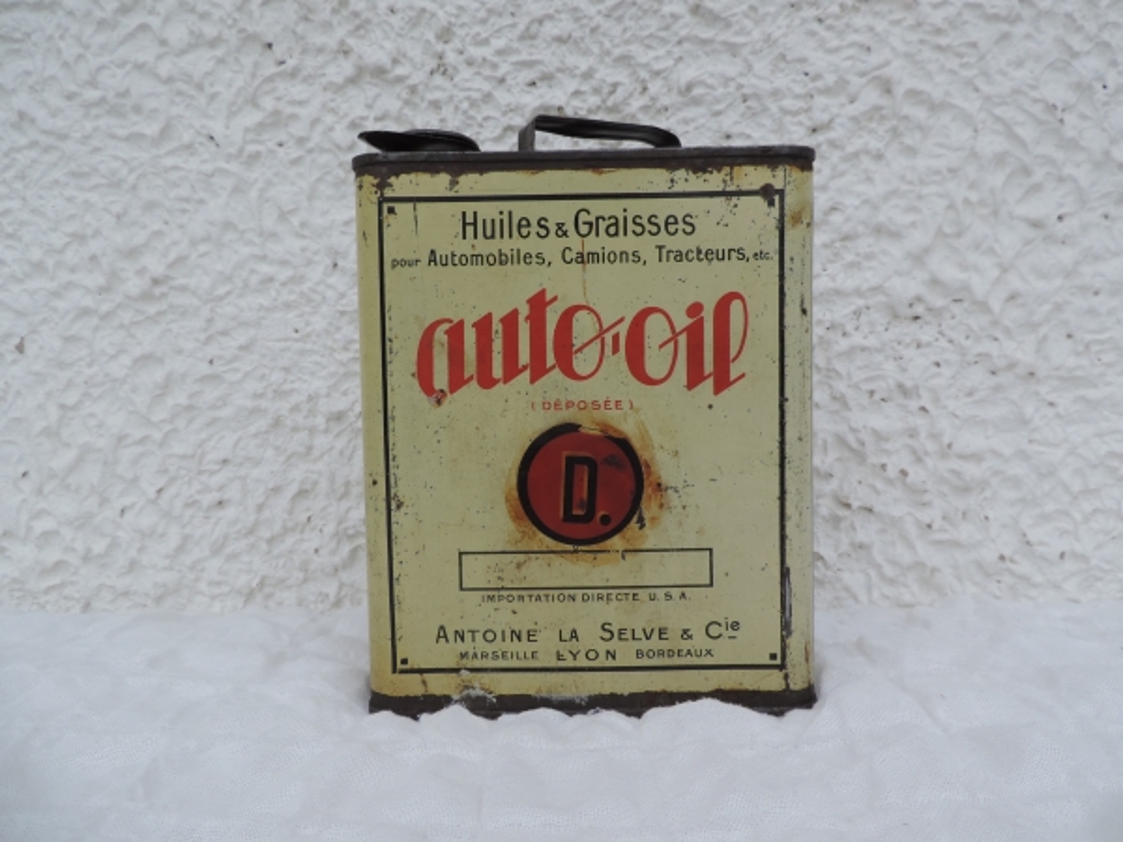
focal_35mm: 24
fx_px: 779
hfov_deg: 71.6
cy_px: 421
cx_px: 562
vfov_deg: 56.8
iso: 80
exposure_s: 1/250
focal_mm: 4.3
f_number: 3
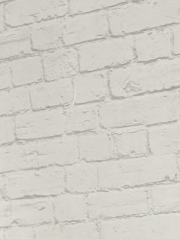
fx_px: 1469
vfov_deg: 8.8
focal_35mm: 212
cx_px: -119
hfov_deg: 6.9
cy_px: 468
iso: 80
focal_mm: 6.86
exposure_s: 1/100
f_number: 1.78
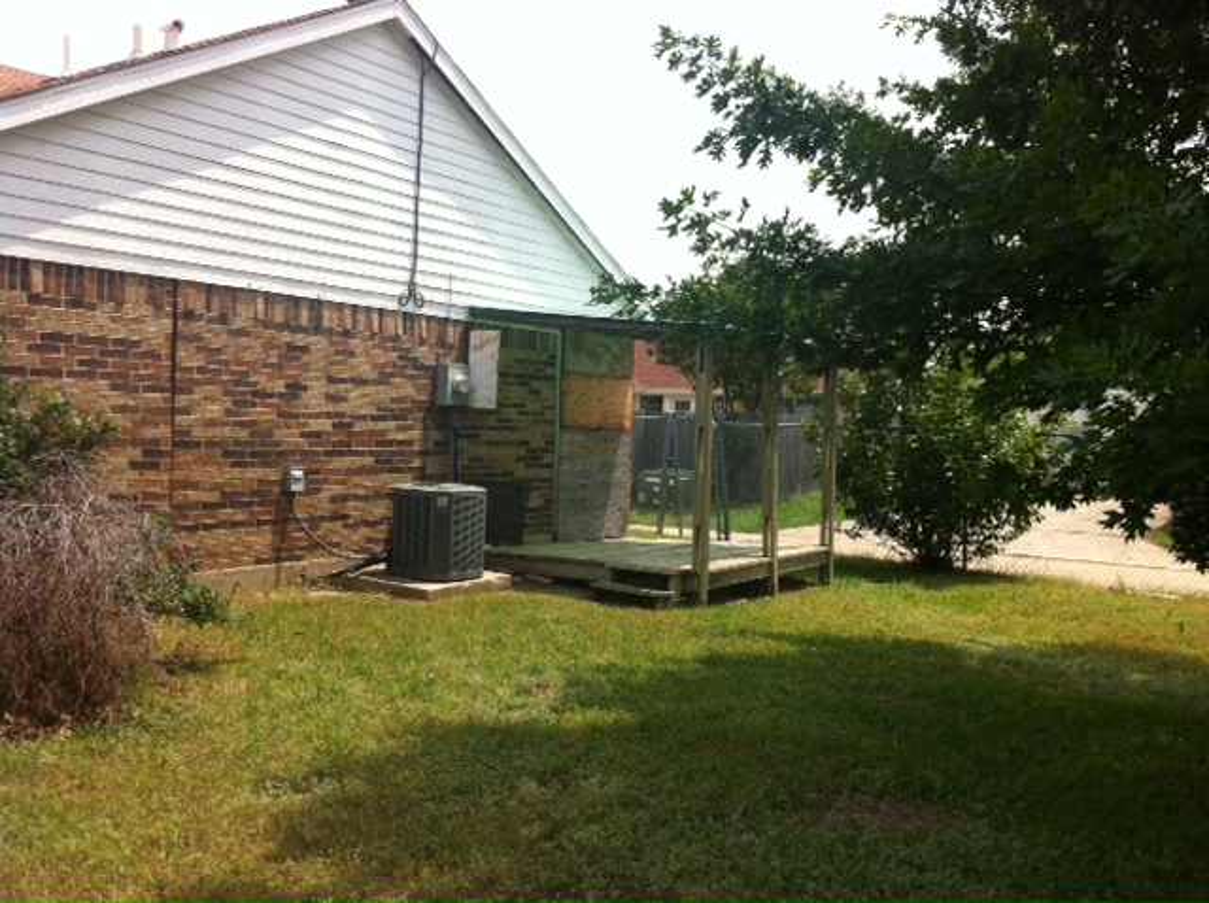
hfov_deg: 52.7
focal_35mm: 35
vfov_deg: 40.6
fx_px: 1221
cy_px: 452
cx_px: 604
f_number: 2.8
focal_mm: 3.85
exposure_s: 1/990
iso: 80
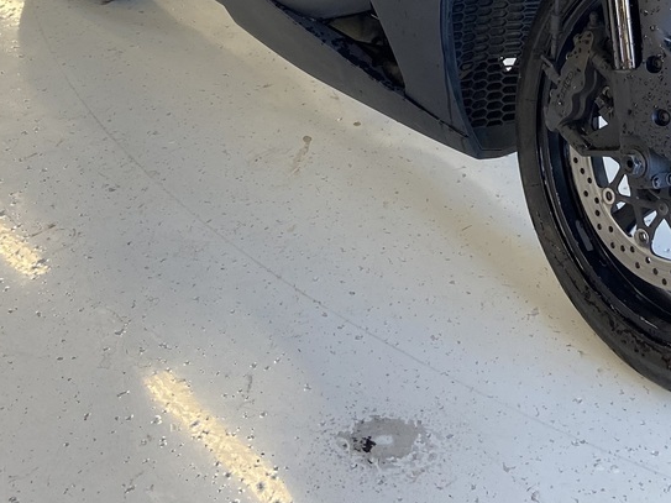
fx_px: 1337
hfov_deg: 28.0
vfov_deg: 20.0
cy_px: -104
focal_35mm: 69
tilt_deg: -23.3
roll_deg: +0.2
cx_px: 433
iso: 100
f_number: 1.8
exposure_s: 1/50
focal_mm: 4.25
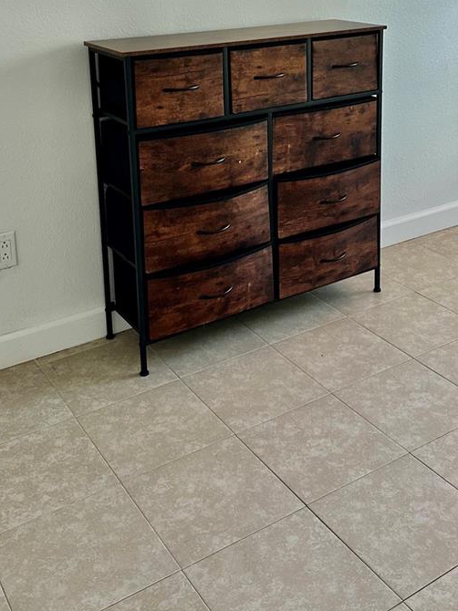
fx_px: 759
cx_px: 270
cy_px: 102
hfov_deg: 33.5
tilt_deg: -12.5
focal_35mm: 43
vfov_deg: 41.5
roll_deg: +0.3
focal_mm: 6.86
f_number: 1.78
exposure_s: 1/120
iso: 160
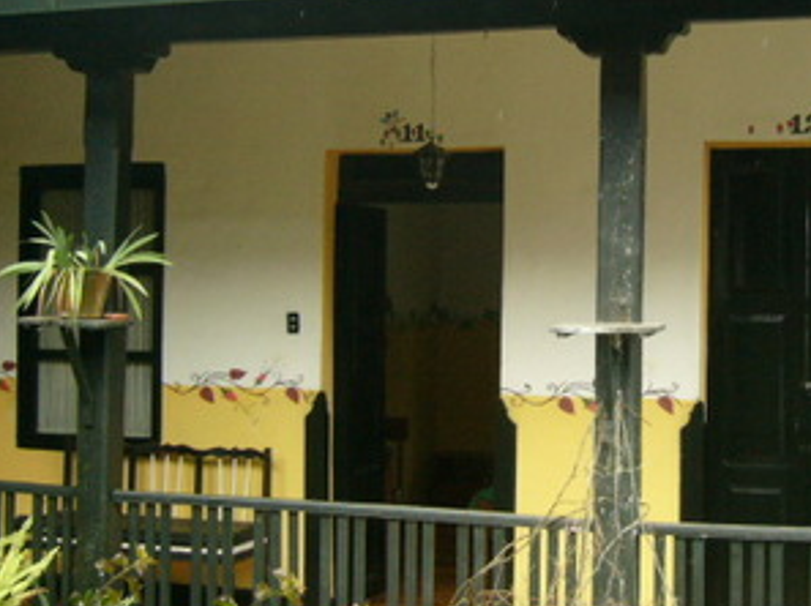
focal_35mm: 59
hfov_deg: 32.5
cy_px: 258
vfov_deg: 24.7
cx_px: 527
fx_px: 1381
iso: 200
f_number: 2.8
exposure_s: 1/500
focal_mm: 5.8
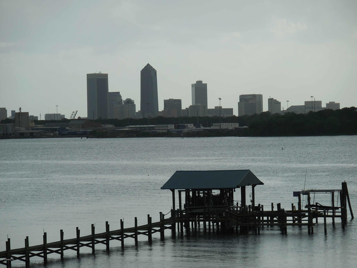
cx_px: 178
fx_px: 1805
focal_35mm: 175
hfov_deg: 11.3
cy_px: 134
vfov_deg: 8.5
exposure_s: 1/500
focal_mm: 31.4
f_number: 6.4
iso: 125
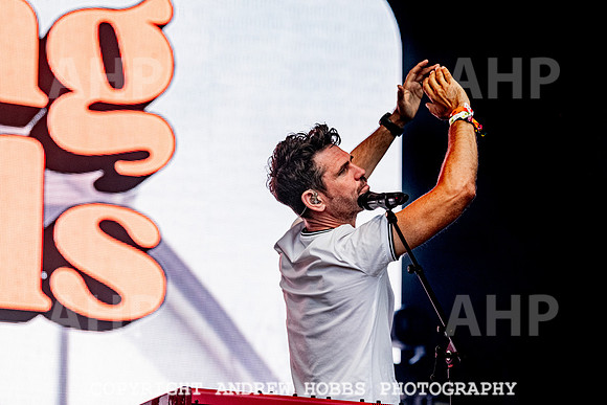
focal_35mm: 138
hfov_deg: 14.8
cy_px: 172
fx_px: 2333
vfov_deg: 9.9
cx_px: 332
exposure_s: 1/2000
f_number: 4.5
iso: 1250
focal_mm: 120
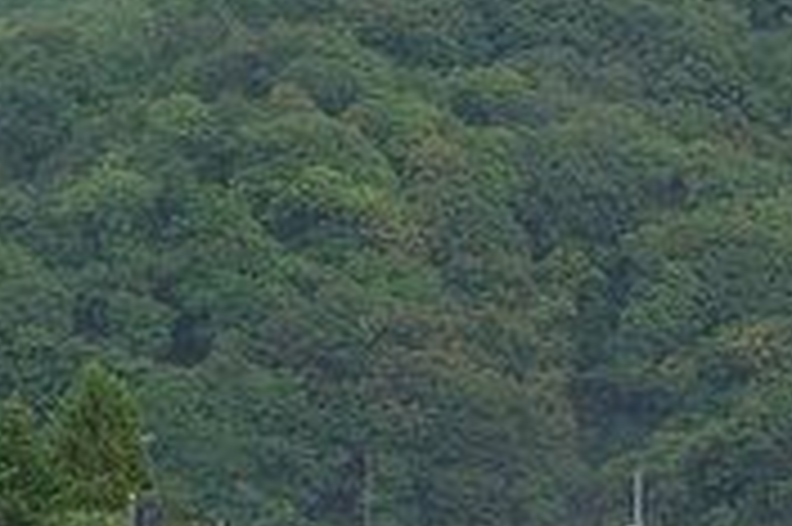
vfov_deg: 4.4
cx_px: 608
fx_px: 6879
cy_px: 205
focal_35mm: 313
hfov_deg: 6.6
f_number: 5.6
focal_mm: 31.83
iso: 125
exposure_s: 1/320
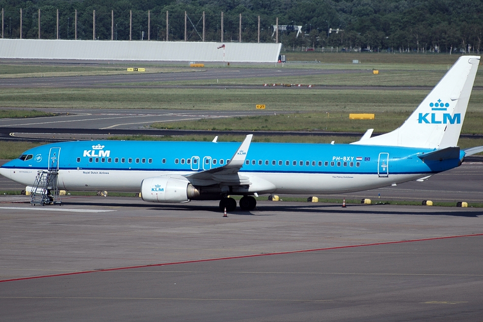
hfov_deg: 4.2
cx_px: 252
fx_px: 6520
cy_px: 159
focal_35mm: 486
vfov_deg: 2.8
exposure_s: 1/1600
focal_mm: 300
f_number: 5.6
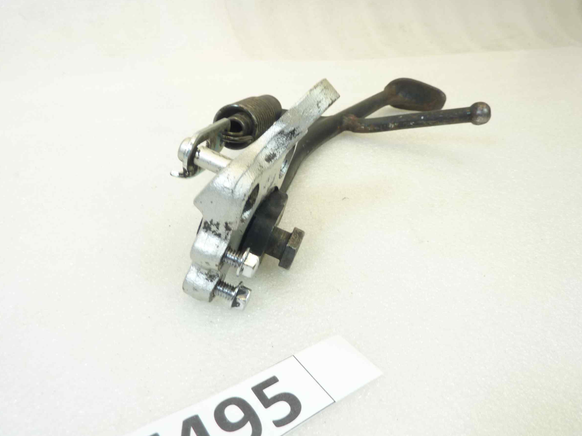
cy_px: 211
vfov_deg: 51.4
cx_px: 305
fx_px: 454
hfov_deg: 65.3
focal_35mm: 27
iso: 80
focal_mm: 4.1
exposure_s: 1/25
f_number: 3.3
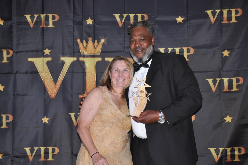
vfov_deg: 21.5
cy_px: 82
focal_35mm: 63
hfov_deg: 31.9
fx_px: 433
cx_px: 124
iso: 800
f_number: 4.8
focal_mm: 42
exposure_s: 1/60
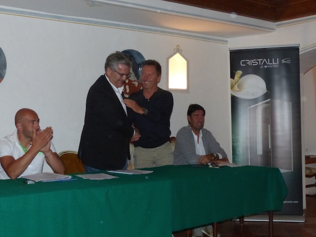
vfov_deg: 27.1
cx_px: 158
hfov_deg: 35.5
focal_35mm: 54
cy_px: 118
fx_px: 493
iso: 1000
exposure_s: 1/60
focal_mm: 9.8
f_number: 8
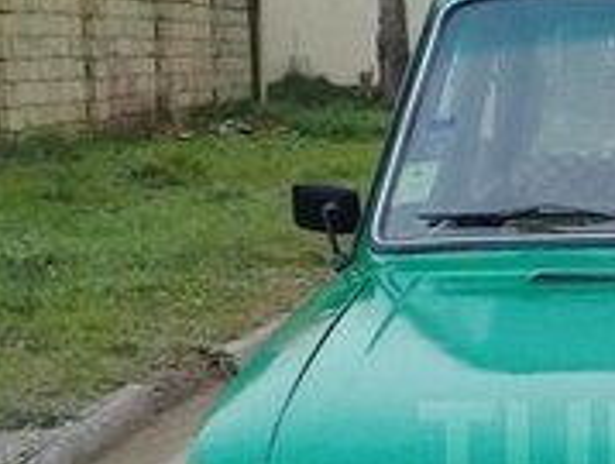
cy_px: 452
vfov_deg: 12.9
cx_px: 770
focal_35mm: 114
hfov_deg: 16.4
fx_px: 2029
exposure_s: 1/150
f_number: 2.2
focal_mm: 3.3
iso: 50
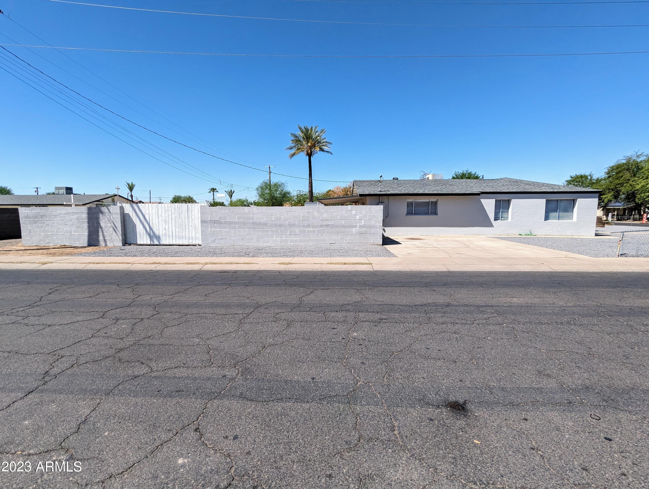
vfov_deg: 78.2
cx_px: 324
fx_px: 300
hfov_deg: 94.4
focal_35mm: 16
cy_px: 244
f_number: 2.2
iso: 50
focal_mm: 2.35
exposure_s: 1/1453
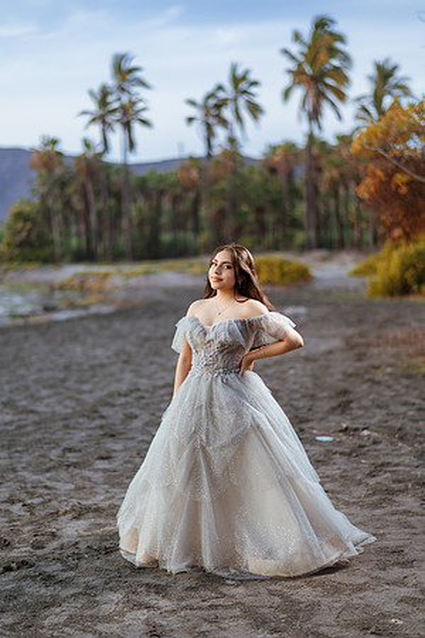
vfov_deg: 34.5
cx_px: 212
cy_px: 319
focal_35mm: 58
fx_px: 1027
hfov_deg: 23.4
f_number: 1.4
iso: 100
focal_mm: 58
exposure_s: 1/1250
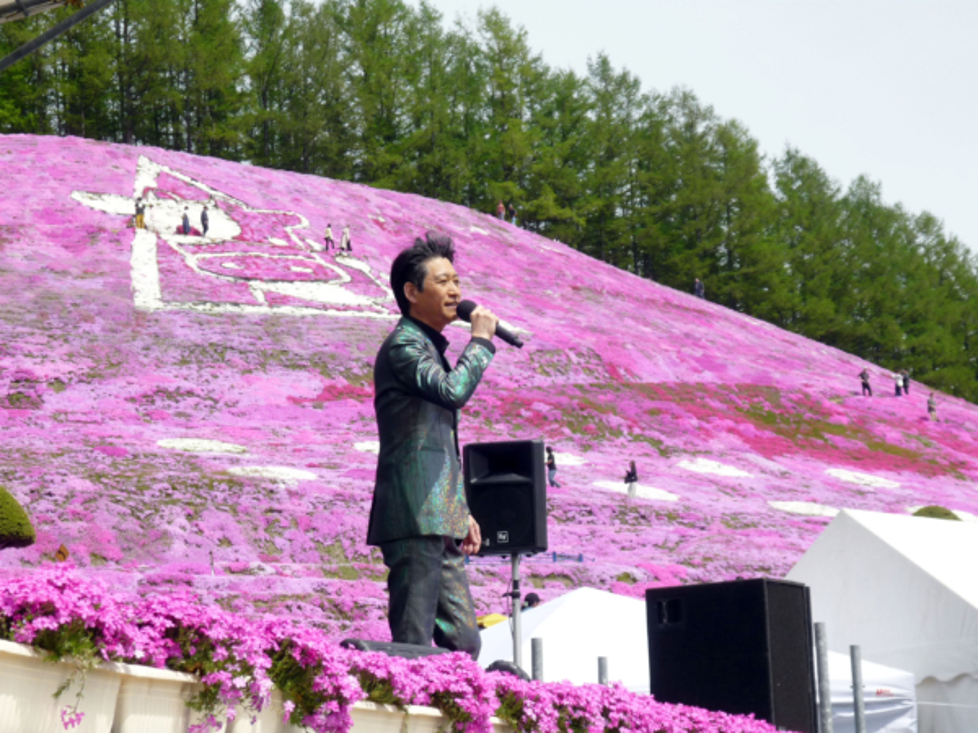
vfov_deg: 14.8
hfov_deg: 19.6
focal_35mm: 100
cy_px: 366
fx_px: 2825
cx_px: 489
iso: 100
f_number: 5.1
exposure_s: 1/400
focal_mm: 16.5
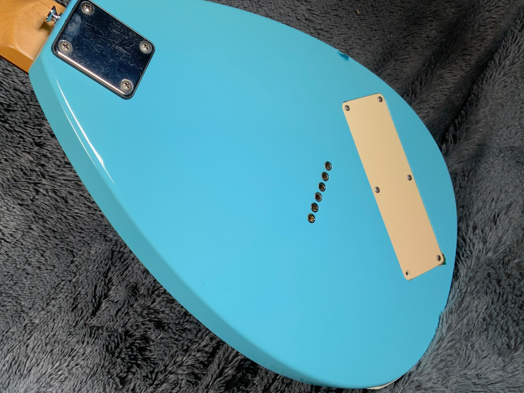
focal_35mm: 40
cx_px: 183
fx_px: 606
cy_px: 175
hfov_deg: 46.2
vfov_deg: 35.9
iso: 25
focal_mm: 3
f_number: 1.8
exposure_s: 1/156
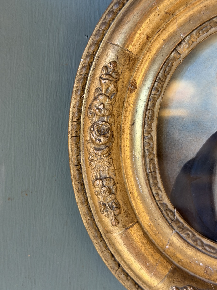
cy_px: 145
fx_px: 401
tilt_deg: +1.6
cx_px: 108
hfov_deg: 30.3
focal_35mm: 48
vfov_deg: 39.7
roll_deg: +0.3
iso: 200
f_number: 1.78
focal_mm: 6.76
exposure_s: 1/33
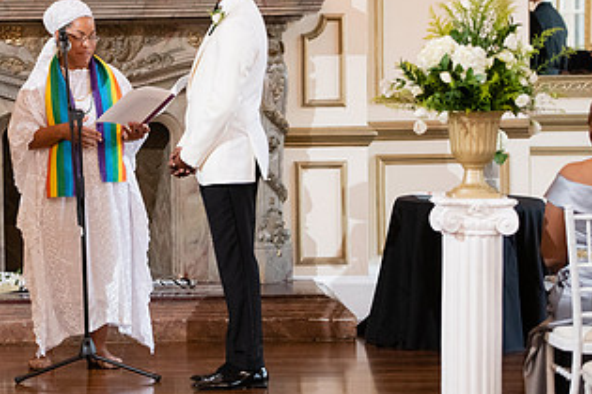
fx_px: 2812
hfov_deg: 11.9
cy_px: 125
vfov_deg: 8.0
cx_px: 60
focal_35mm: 171
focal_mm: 90
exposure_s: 1/250
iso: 2500
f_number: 2.8
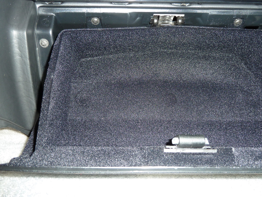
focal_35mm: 30
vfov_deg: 46.8
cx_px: 131
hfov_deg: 60.0
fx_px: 227
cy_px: 98
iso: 100
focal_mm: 5
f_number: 4
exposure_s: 1/30
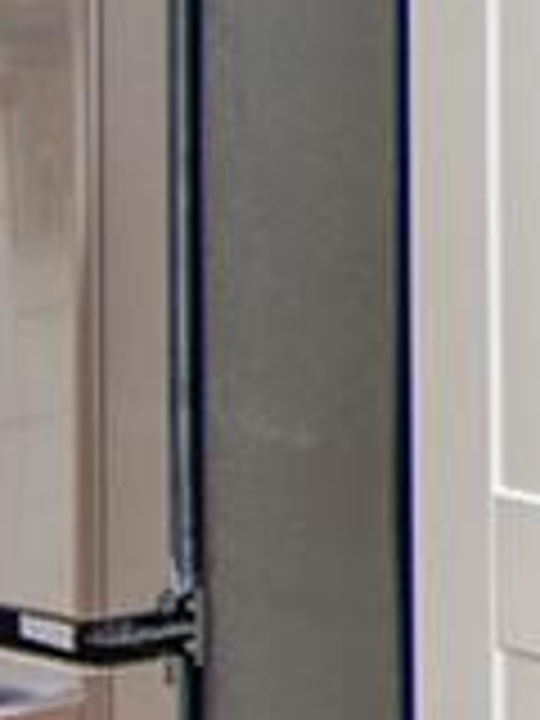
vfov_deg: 10.1
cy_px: -176
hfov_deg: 6.7
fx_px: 3994
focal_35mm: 192
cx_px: 1818
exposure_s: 1/125
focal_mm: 20
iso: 500
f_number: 4
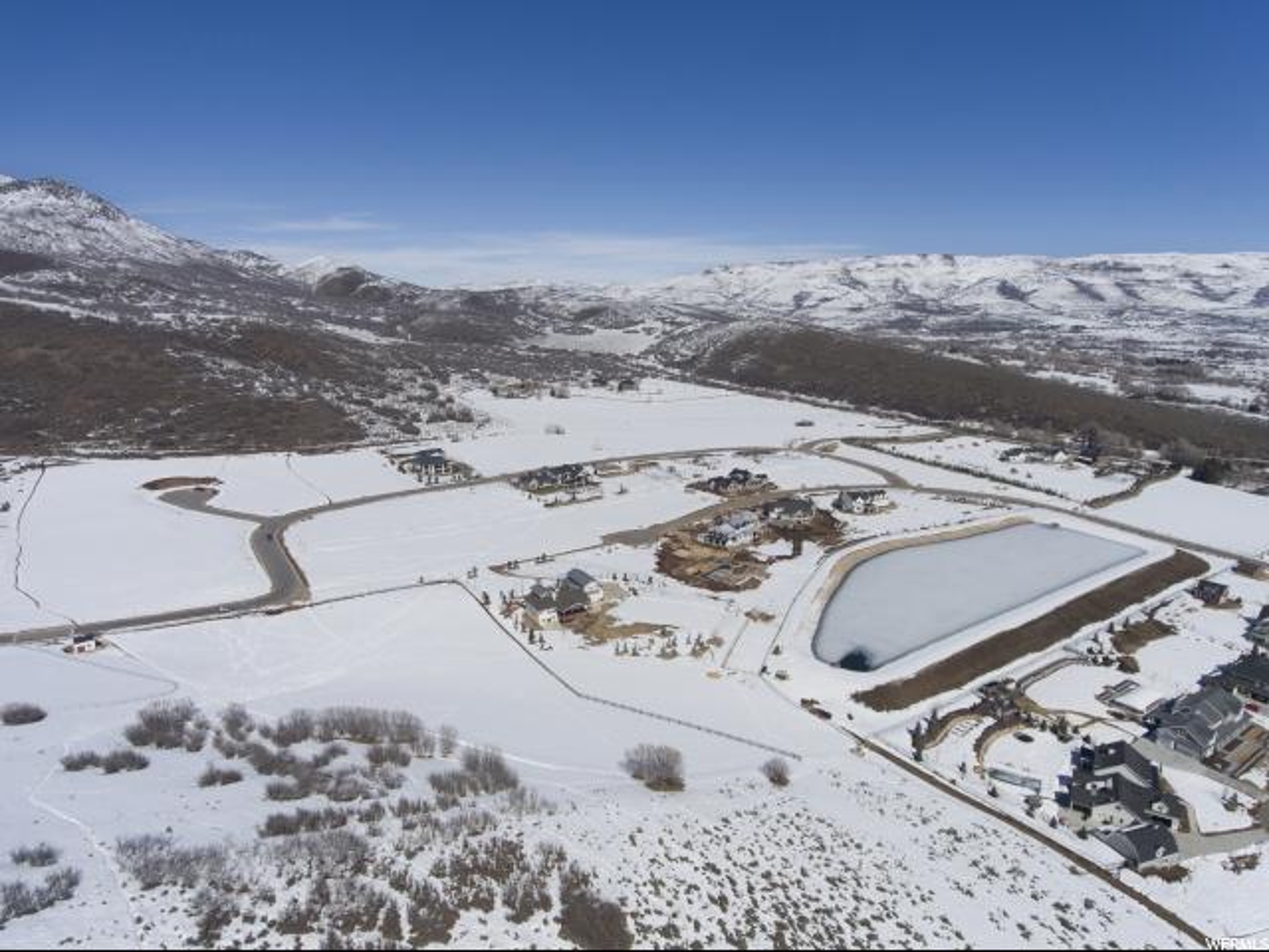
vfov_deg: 66.0
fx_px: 733
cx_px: 634
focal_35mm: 20
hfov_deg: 81.7
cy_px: 476
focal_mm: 3.61
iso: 100
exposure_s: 1/3200
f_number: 2.8
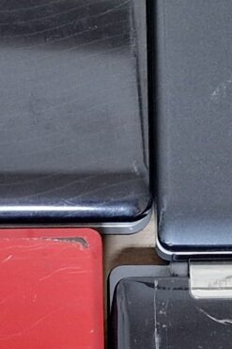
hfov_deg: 8.3
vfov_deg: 12.2
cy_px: 389
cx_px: 150
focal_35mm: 165
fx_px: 1596
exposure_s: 1/50
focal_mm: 6.4
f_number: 1.8
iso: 640
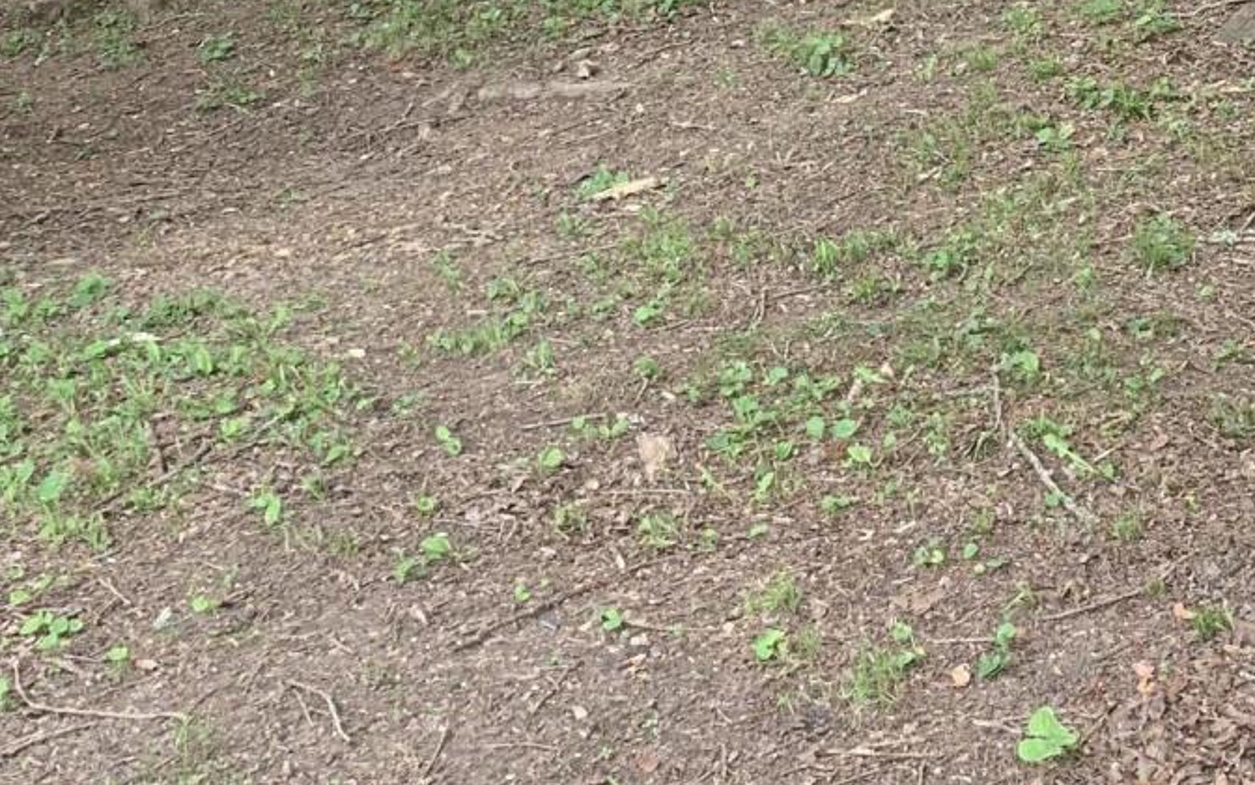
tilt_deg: +5.0
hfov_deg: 24.8
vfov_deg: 15.1
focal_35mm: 82
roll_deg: -1.4
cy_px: -275
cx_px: 1012
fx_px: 2805
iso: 40
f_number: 1.8
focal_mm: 4.25
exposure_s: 1/122
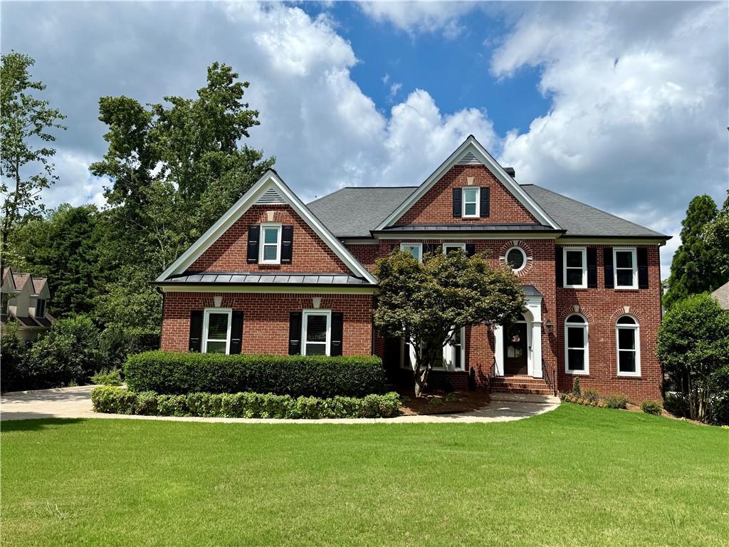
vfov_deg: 56.8
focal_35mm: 24
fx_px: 505
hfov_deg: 71.6
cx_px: 364
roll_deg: -1.7
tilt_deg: +6.4
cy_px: 274
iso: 80
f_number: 1.78
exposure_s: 1/5714
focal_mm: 6.76
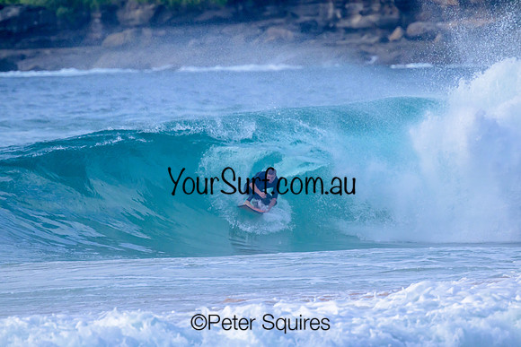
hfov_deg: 2.6
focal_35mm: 800
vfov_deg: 1.7
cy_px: 174
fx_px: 11580
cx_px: 260
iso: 2000
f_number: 11
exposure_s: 1/2000
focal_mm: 800
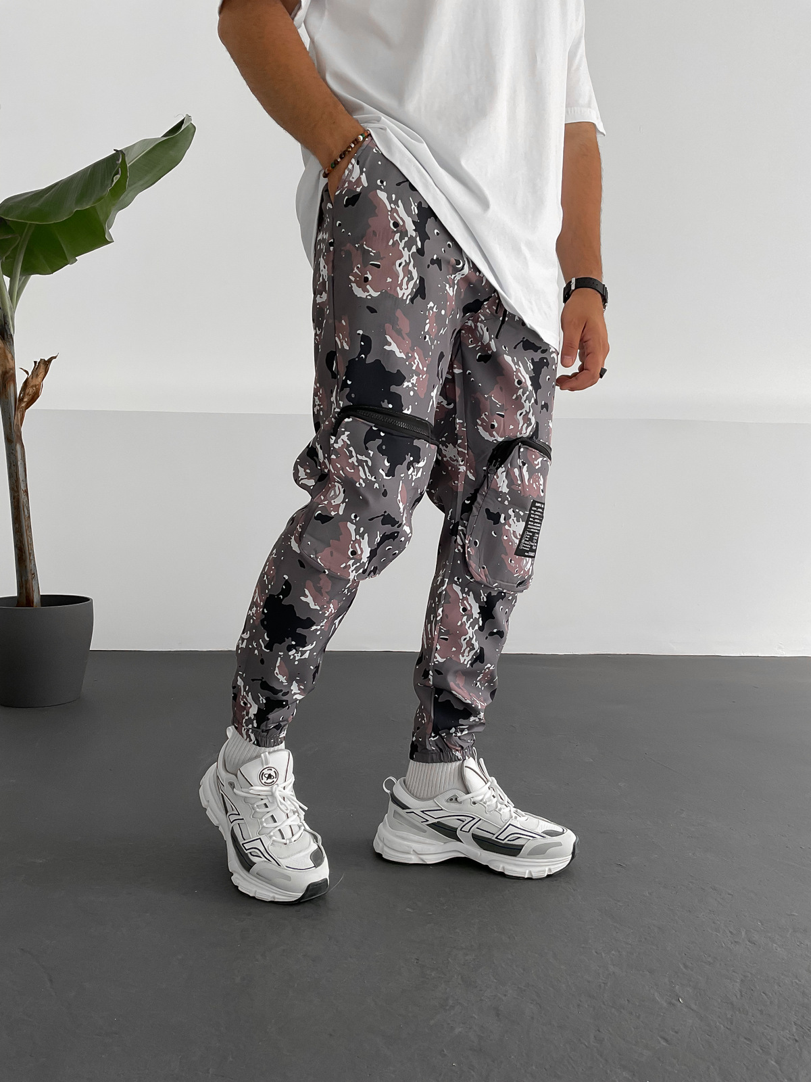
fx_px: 906
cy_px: 541
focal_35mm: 29
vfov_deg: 61.7
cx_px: 406
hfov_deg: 48.2
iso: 50
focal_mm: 3
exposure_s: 1/120
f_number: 1.8
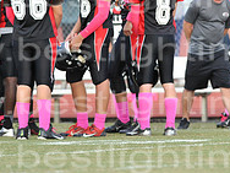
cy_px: -28
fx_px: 5913
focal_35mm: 890
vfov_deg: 1.7
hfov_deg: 2.2
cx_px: 177
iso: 1000
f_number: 4
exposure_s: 1/1250
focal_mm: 300
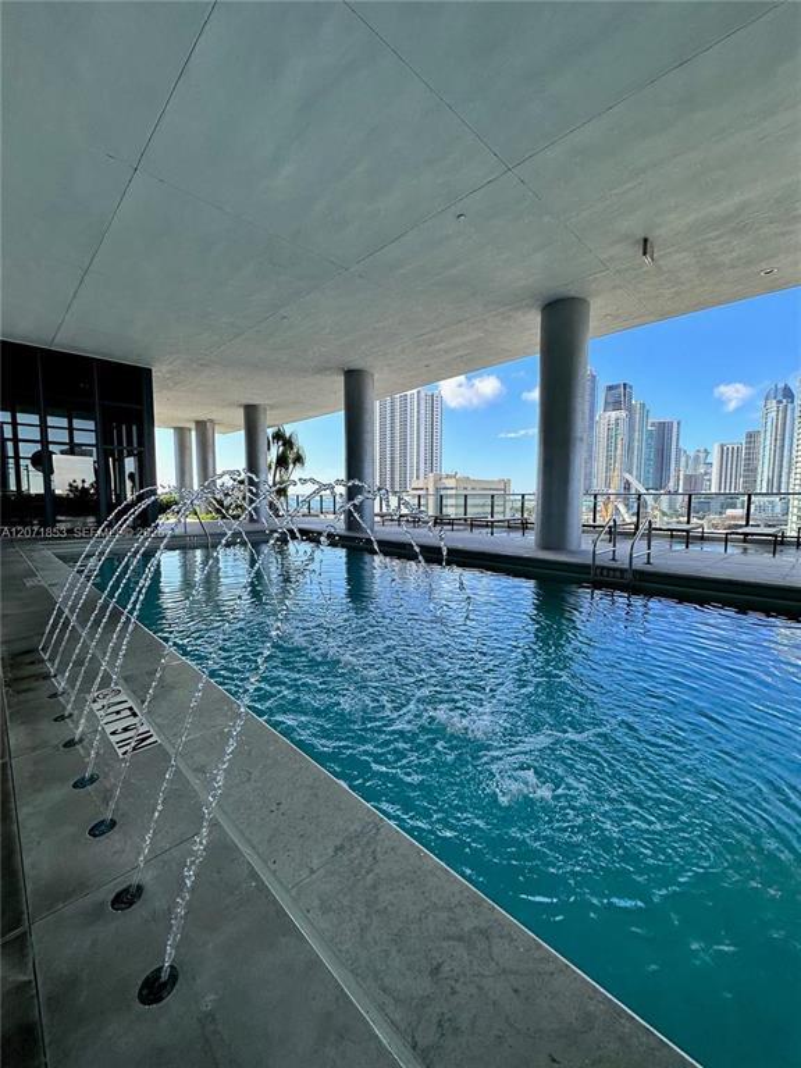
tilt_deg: -5.1
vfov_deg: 102.1
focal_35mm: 14
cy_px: 534
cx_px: 400
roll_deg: -0.5
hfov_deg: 85.7
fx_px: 432
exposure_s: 1/754
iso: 50
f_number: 2.2
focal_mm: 2.22
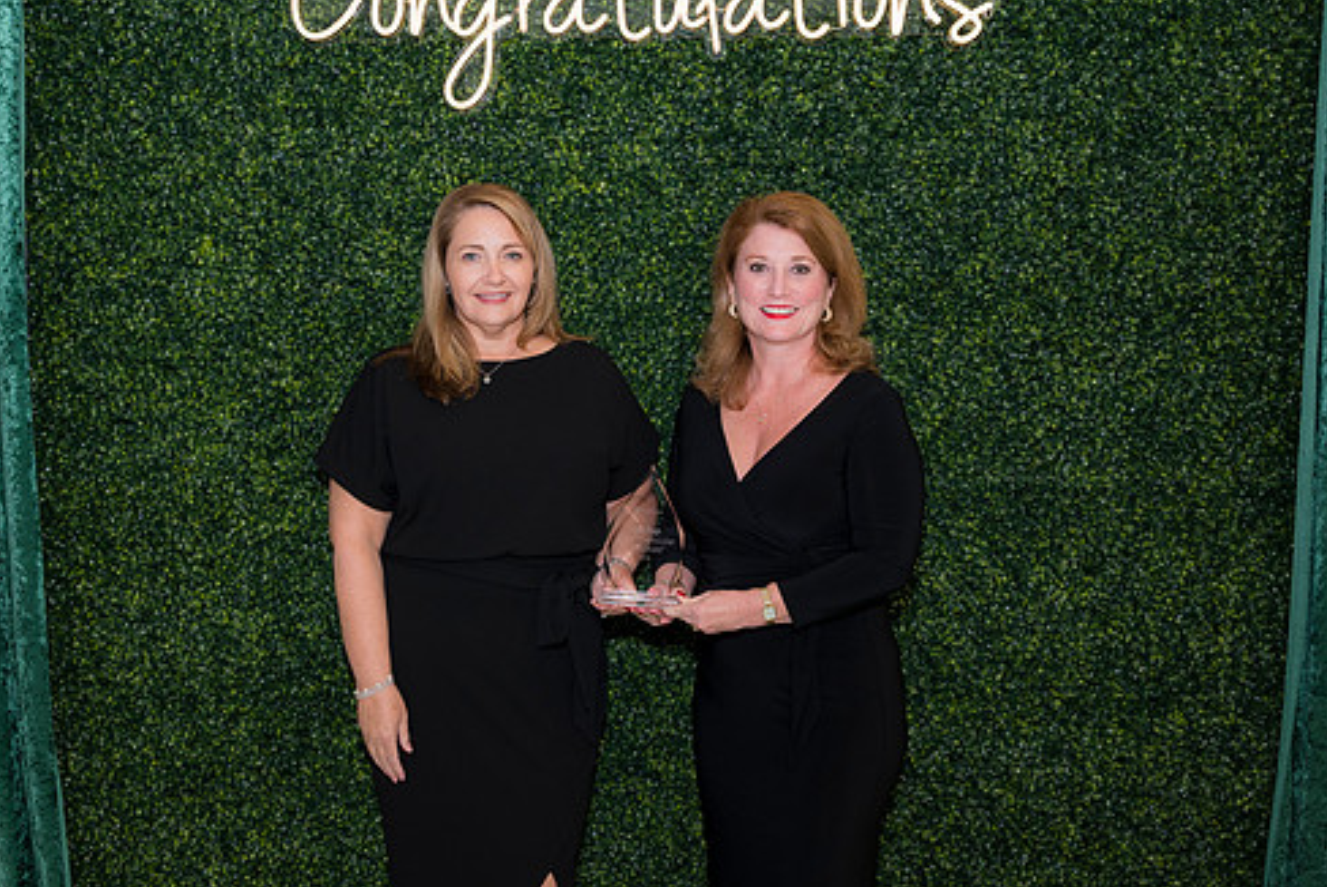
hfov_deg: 50.0
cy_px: 494
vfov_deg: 34.6
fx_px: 1423
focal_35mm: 39
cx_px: 642
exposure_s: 1/160
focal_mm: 32.5
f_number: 5
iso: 400
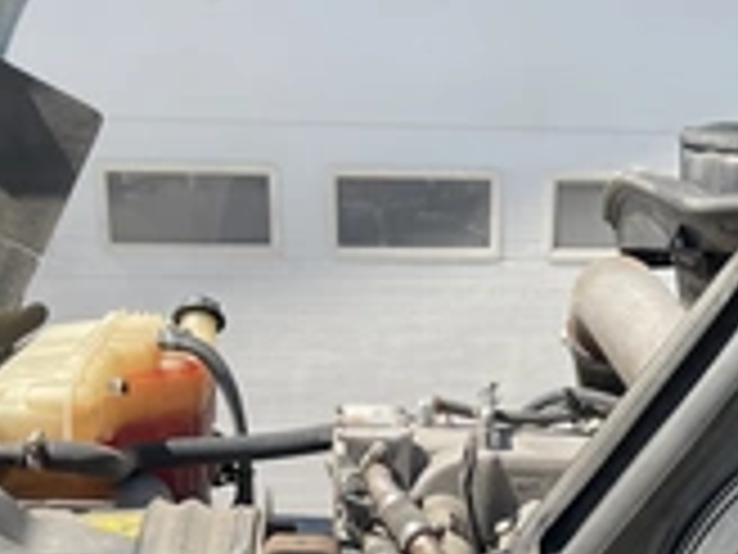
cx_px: 540
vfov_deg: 23.1
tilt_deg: -17.7
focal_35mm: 61
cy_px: 549
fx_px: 1300
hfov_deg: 31.2
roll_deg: -1.0
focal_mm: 5.1
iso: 32
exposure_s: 1/1456
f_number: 1.6
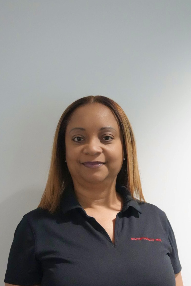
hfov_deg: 34.3
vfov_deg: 49.5
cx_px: 96
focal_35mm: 39
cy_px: 143
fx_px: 310
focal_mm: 26
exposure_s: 1/200
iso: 6400
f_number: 4.5
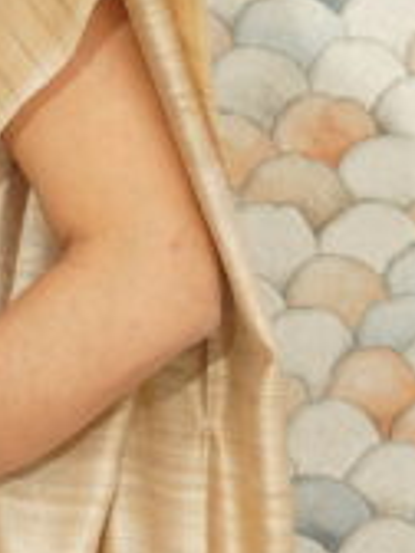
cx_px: -222
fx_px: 8424
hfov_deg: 2.8
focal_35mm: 527
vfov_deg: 3.8
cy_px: 642
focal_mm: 90
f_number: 5
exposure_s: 1/100
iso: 1250
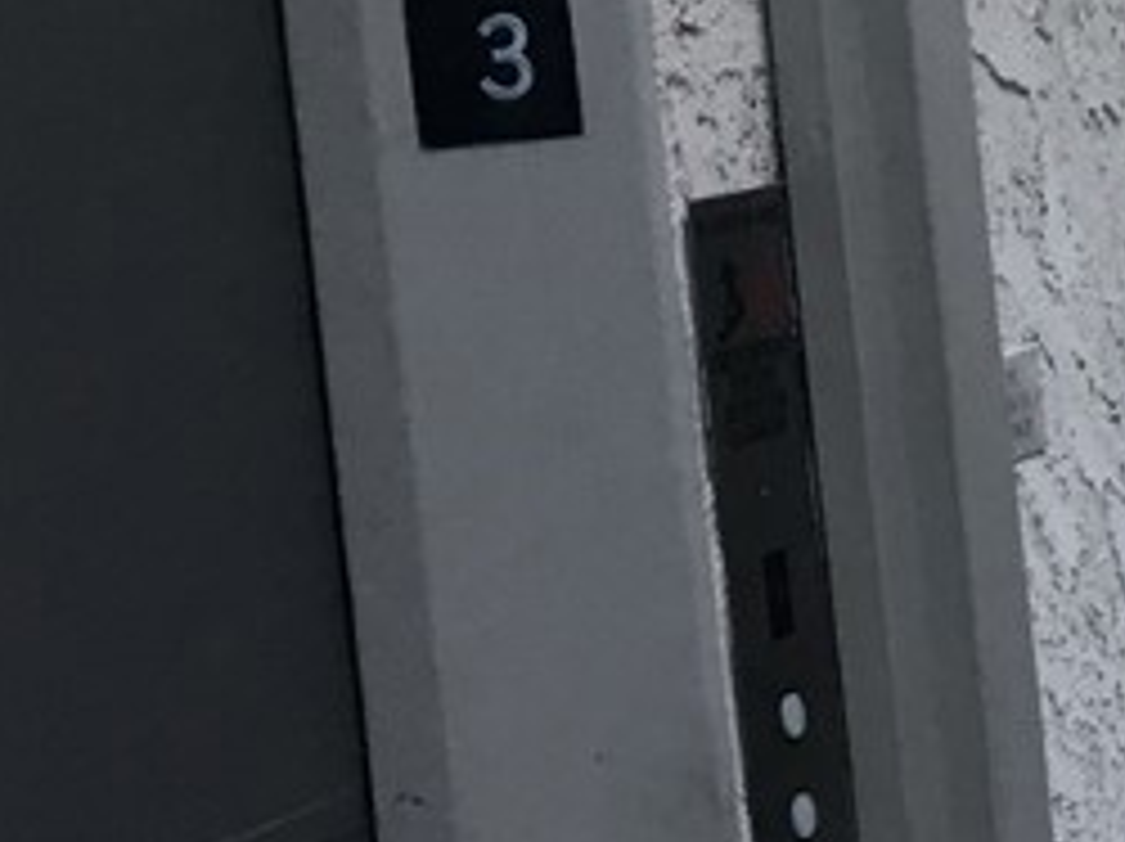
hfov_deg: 15.3
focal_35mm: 127
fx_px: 4123
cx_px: 1120
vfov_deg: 11.6
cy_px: 135
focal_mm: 3.3
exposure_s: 1/30
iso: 32
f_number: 2.4
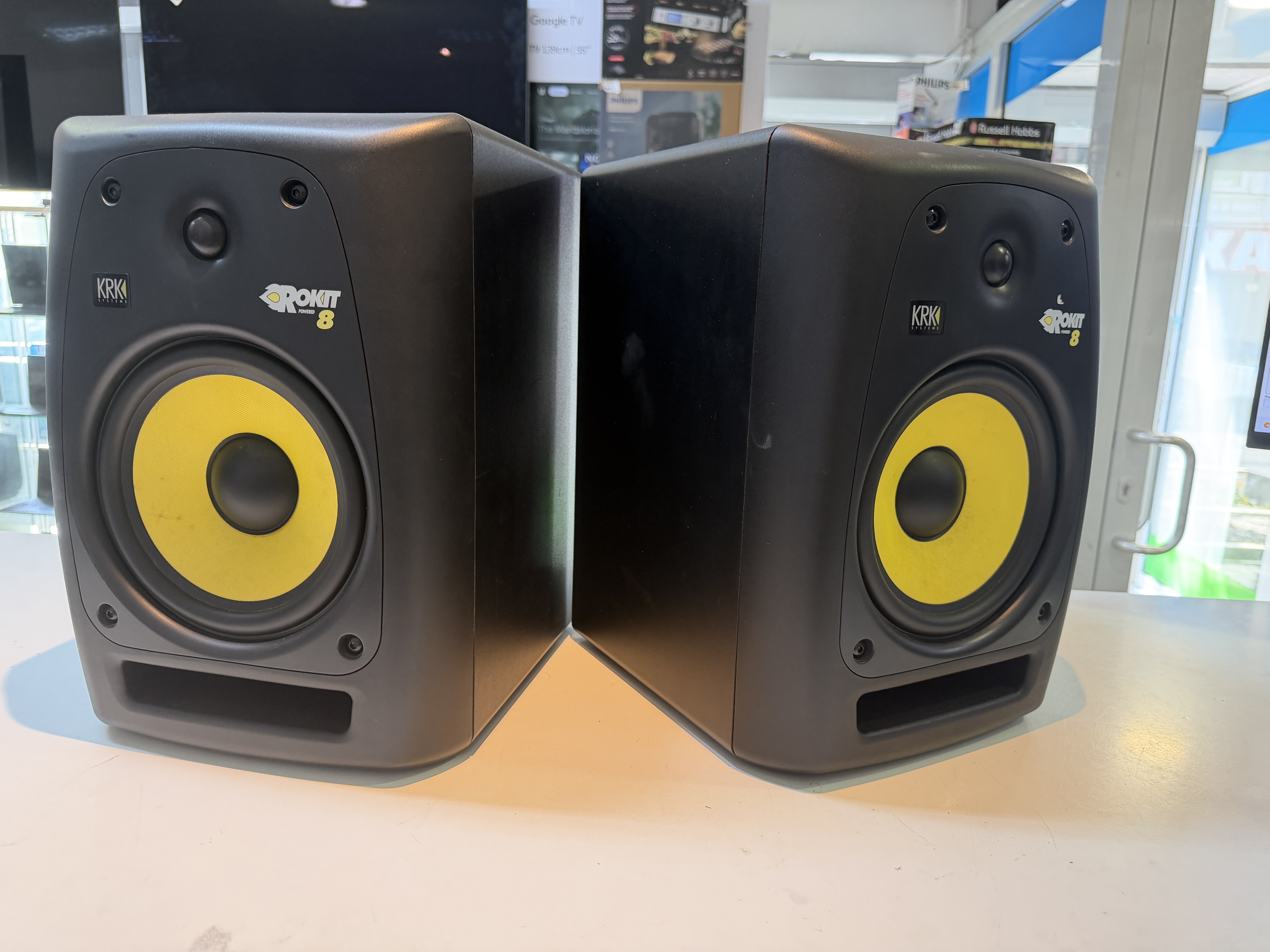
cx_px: 635
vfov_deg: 56.8
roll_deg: -1.6
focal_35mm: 24
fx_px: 881
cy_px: 476
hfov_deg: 71.6
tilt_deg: -12.2
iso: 200
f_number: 1.78
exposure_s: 1/68
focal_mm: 6.76
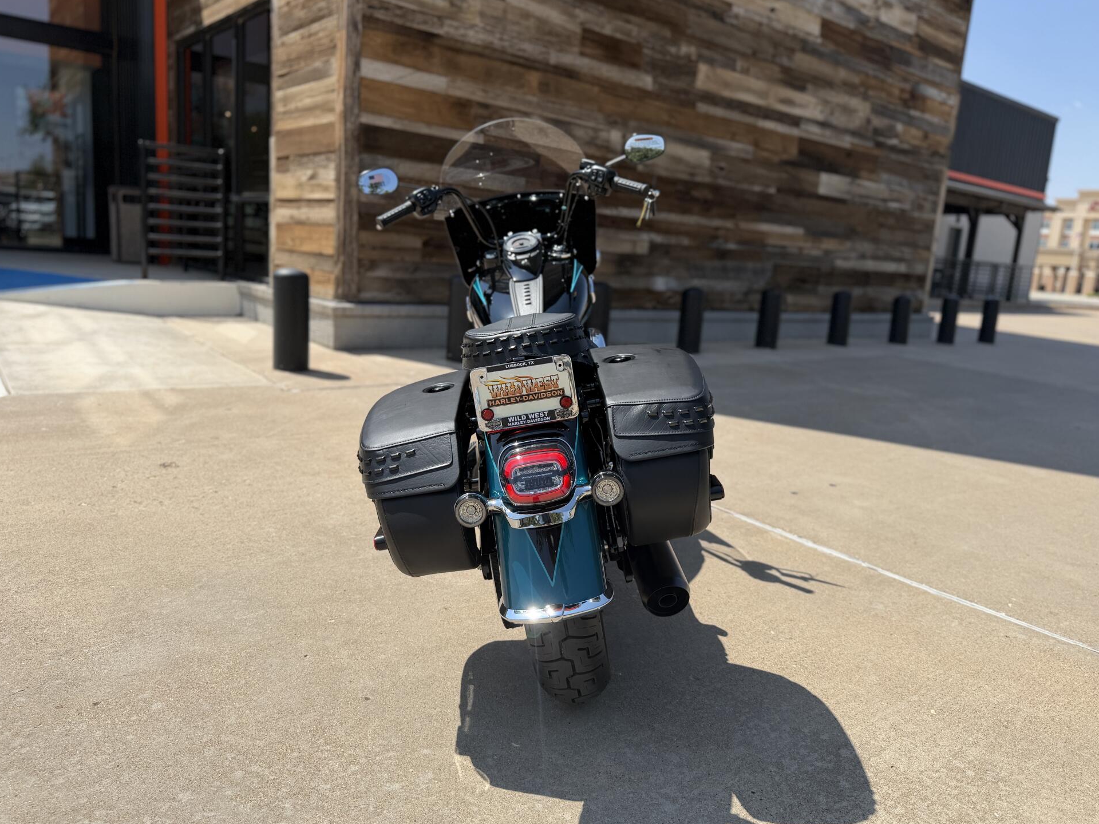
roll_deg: -4.0
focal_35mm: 25
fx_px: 794
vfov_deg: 54.9
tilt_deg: -10.5
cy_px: 413
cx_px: 537
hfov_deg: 69.4
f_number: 1.78
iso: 80
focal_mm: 6.76
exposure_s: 1/4673
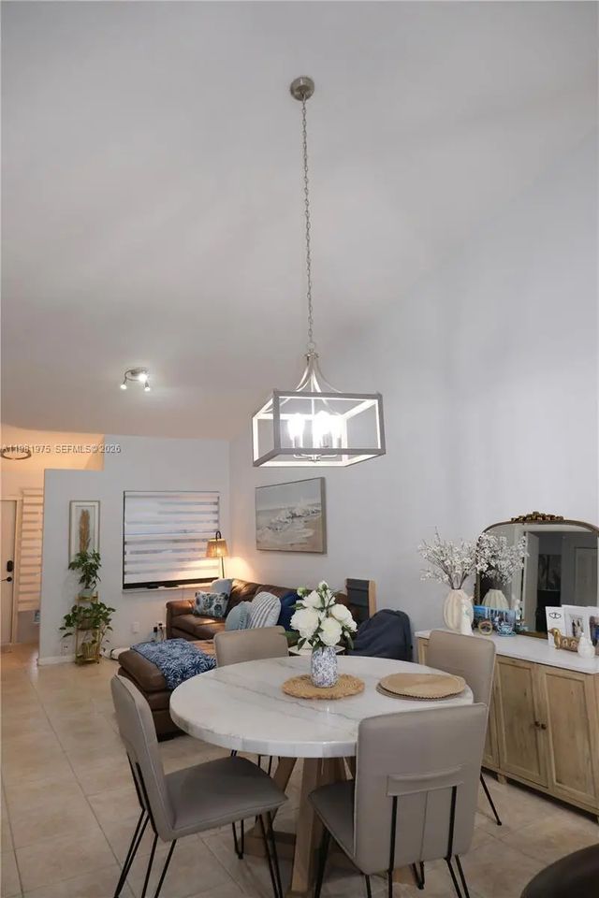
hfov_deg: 55.1
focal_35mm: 23
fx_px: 574
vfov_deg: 76.1
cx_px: 300
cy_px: 449
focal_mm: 15
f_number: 3.5
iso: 1600
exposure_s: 1/100
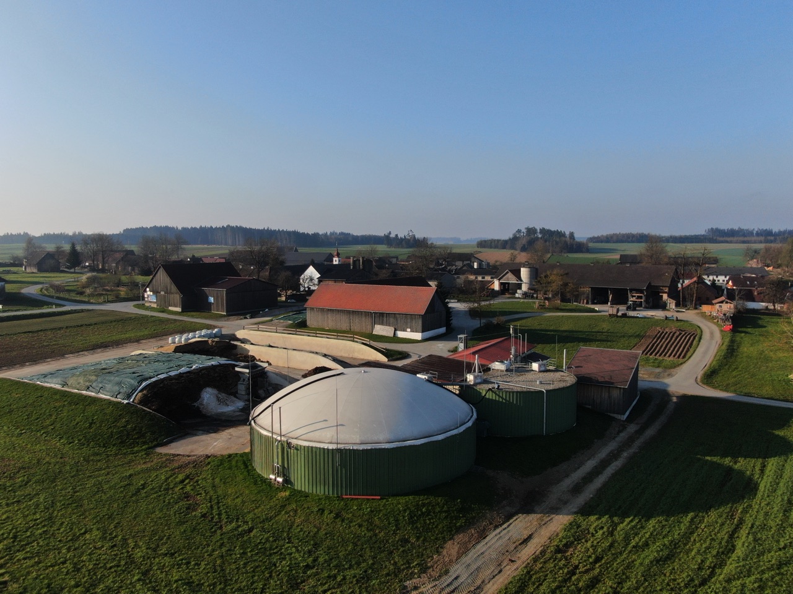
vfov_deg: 53.1
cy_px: 297
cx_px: 396
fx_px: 596
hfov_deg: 67.3
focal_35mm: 26
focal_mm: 4.68
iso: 100
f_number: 2.9
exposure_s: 1/1250
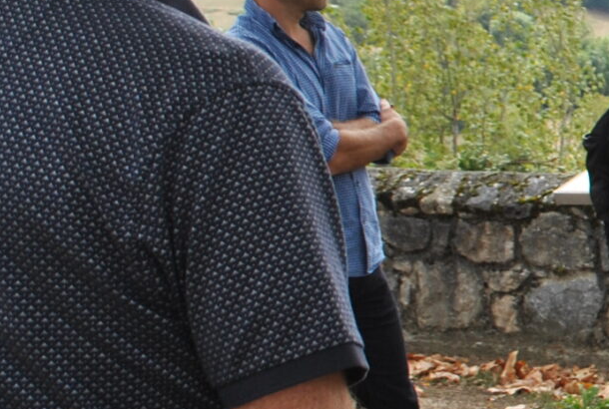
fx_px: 2561
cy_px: 60
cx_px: 1068
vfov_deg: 9.1
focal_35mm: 151
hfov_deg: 12.5
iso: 100
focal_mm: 24
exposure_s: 1/160
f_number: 6.3
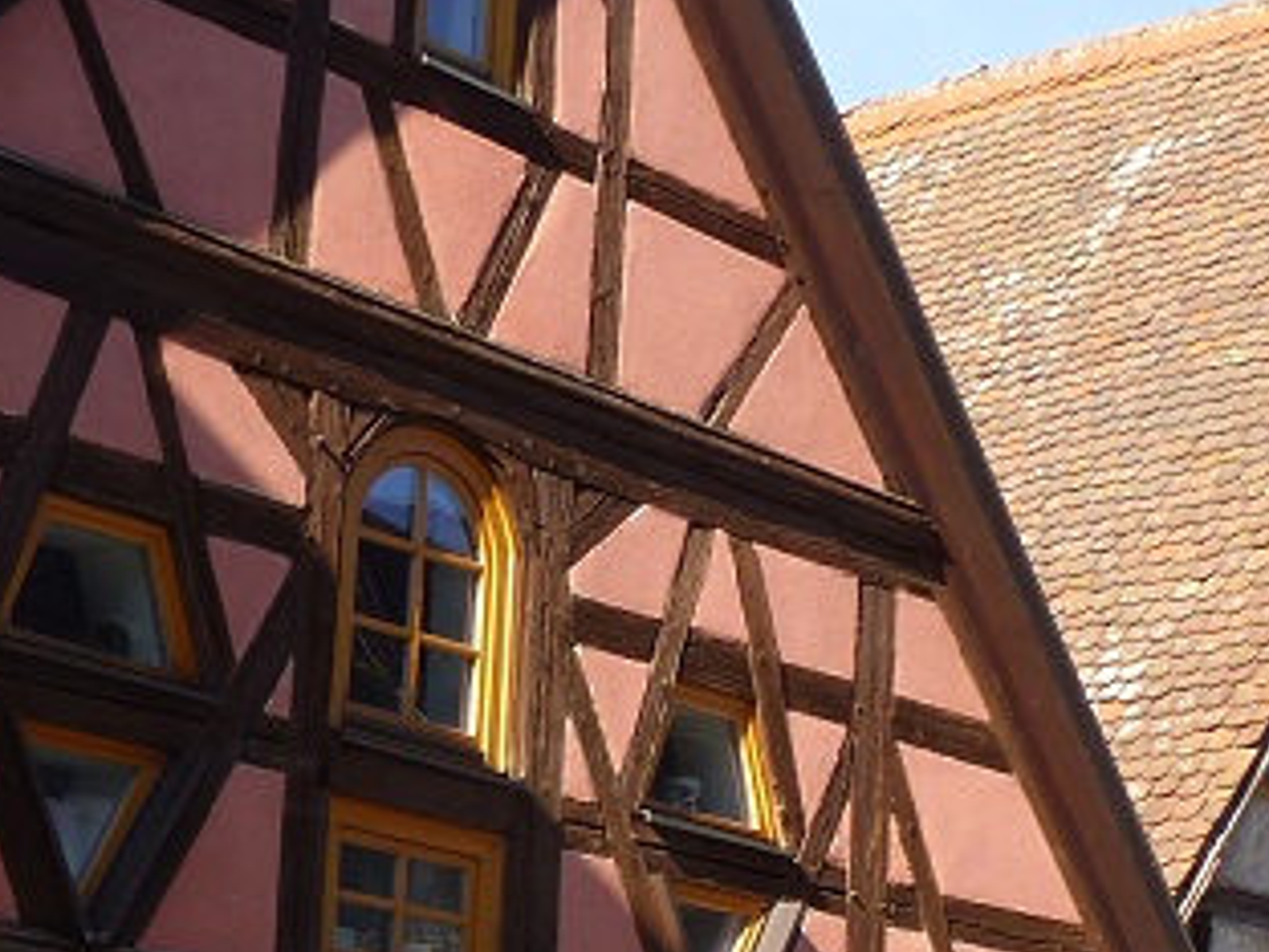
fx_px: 3849
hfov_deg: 18.7
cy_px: 960
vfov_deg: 13.9
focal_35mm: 105
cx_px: 557
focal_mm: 5.7
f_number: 4
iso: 100
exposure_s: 1/400
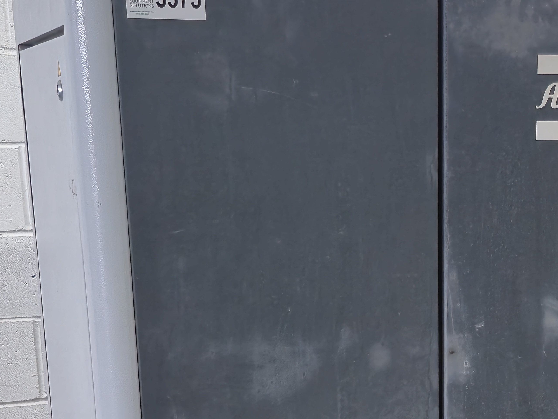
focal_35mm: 73
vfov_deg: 19.6
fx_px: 1177
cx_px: 446
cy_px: 422
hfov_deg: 26.2
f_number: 1.8
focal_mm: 5.4
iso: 160
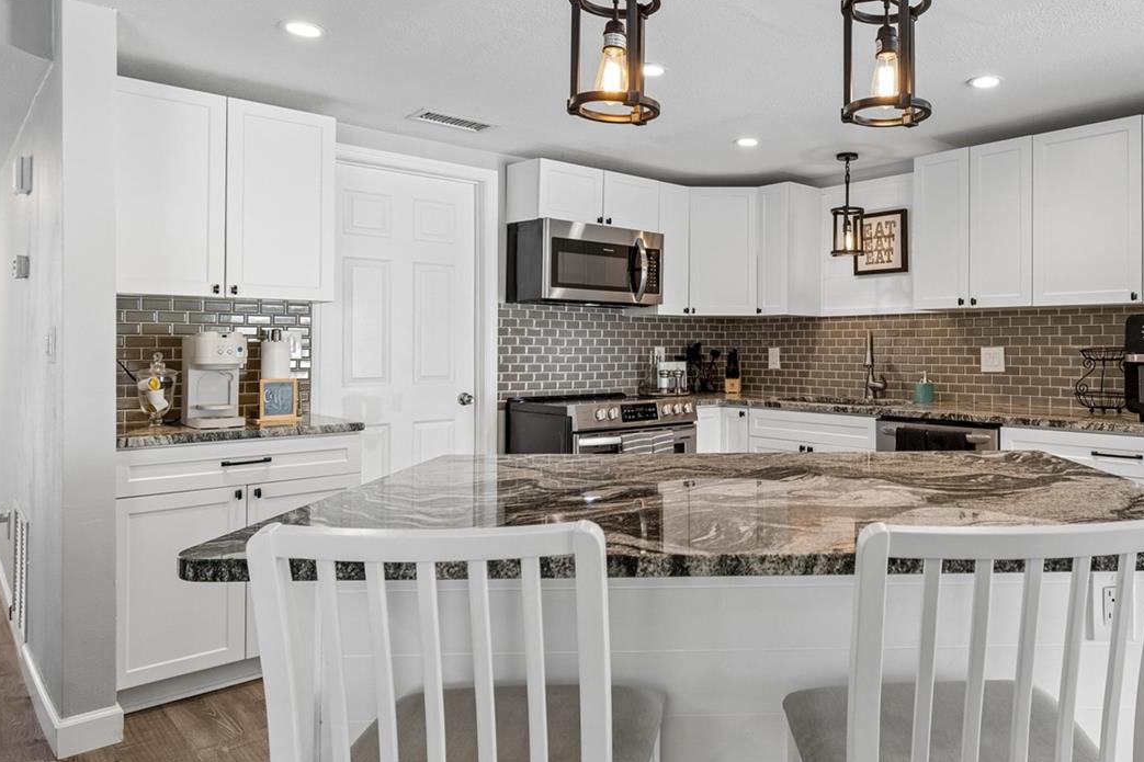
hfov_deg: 73.8
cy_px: 296
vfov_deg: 54.6
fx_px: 731
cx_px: 762
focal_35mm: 23
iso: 100
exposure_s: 1/13
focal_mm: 10
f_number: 5.6
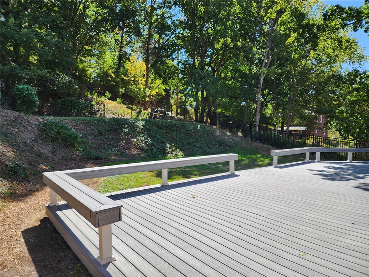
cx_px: 184
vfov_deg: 58.9
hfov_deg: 73.9
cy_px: 138
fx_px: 245
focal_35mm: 23
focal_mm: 6.4
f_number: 1.8
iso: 12
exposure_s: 1/533
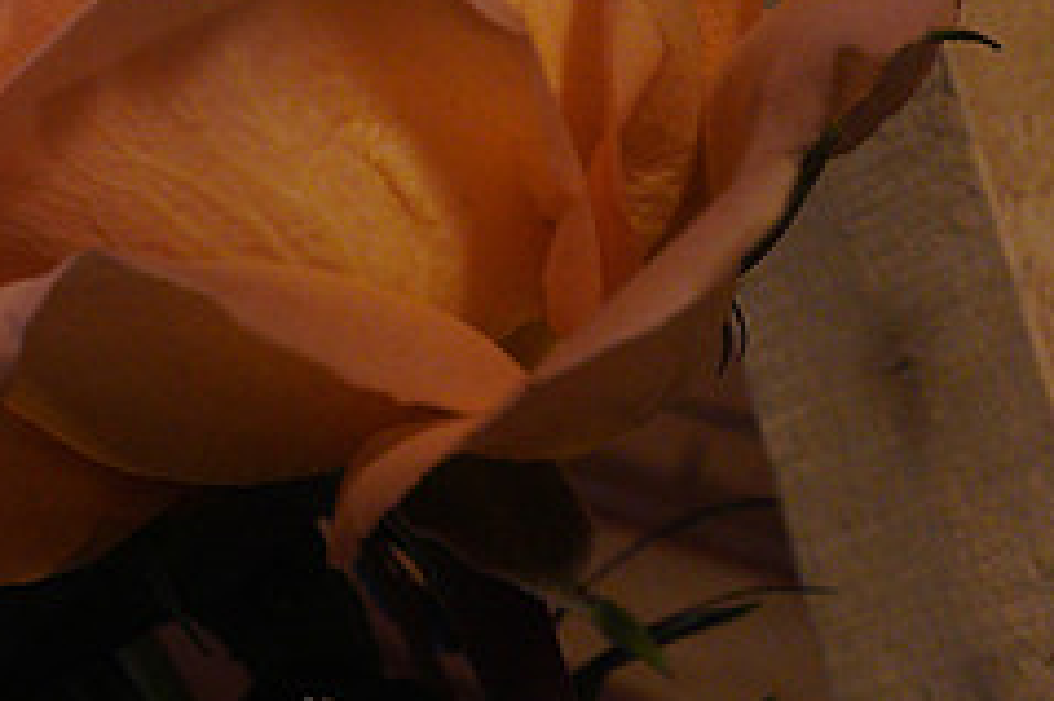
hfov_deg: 22.7
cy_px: 298
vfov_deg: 16.0
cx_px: -71
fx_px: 2487
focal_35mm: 85
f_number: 1.4
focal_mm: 35
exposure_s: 1/60
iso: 6400
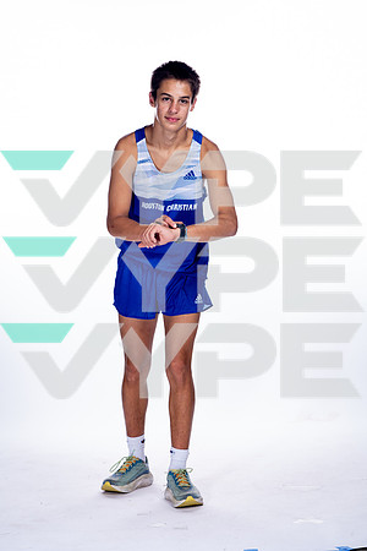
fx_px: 1758
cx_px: 184
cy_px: 276
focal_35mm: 115
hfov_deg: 11.9
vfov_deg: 17.8
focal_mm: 115
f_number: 5.6
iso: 800
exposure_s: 1/250
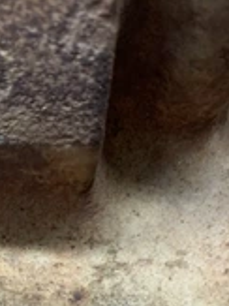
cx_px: 0
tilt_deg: -82.3
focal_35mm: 64
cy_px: 374
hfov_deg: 22.1
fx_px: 565
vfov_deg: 26.6
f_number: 1.8
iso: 100
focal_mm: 4.25
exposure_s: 1/84
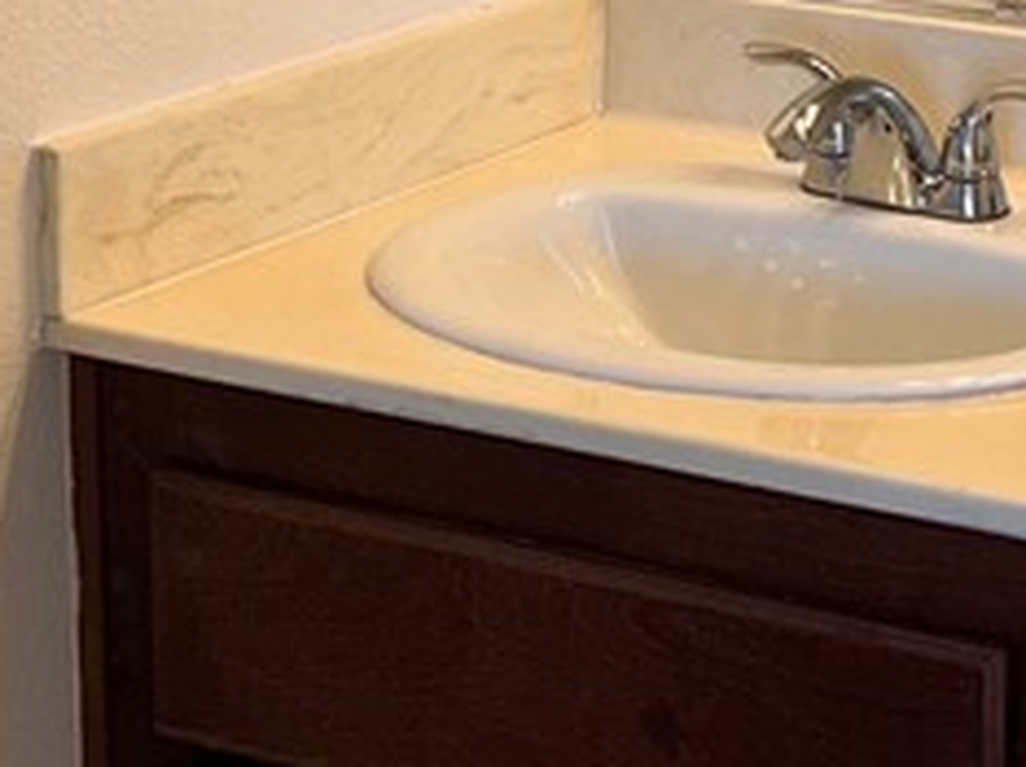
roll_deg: +0.2
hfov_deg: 16.8
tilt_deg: -9.2
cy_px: -215
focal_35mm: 114
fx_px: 3375
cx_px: 1101
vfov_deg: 12.6
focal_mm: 5.7
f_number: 1.5
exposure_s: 1/120
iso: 32
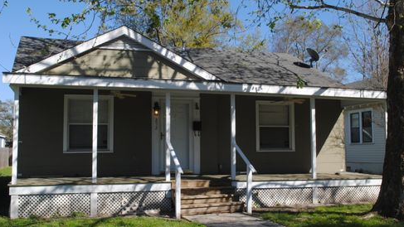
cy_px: 111
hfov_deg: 48.4
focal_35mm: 42
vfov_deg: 28.4
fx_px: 450
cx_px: 204
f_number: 8
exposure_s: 1/250
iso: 100
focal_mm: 26
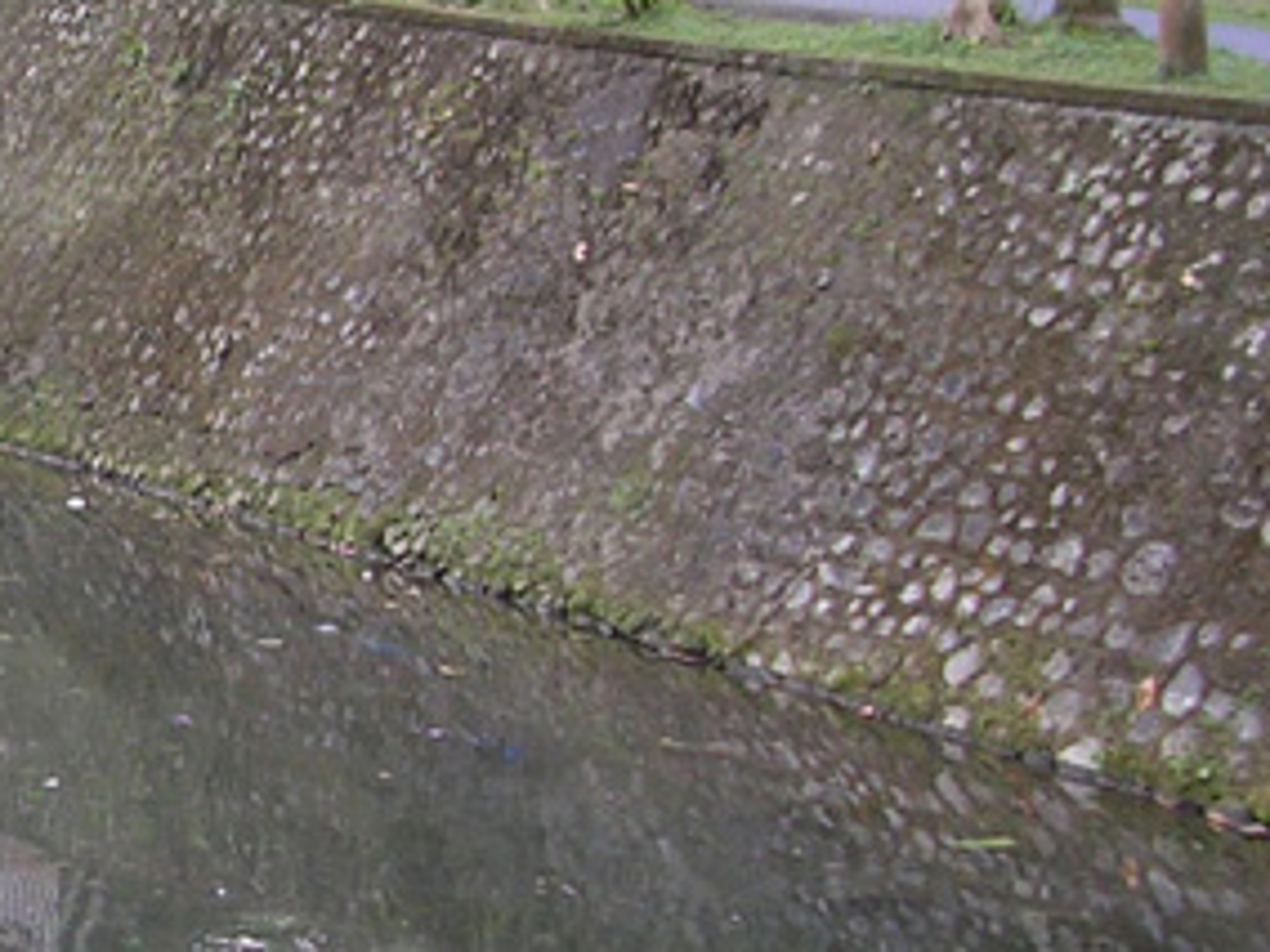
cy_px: 657
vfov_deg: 13.8
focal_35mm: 107
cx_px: -380
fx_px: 3926
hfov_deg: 17.3
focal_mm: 5.8
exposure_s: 1/64.2
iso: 50
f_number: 2.8
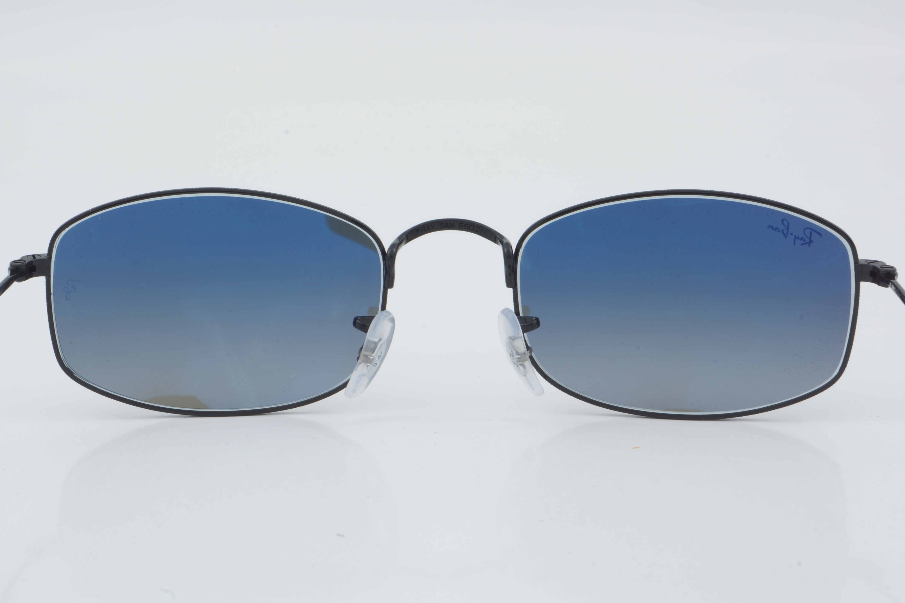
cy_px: 302
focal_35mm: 82
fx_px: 2074
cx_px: 452
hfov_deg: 24.6
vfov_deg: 16.6
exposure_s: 1/4
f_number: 29
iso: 100
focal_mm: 55
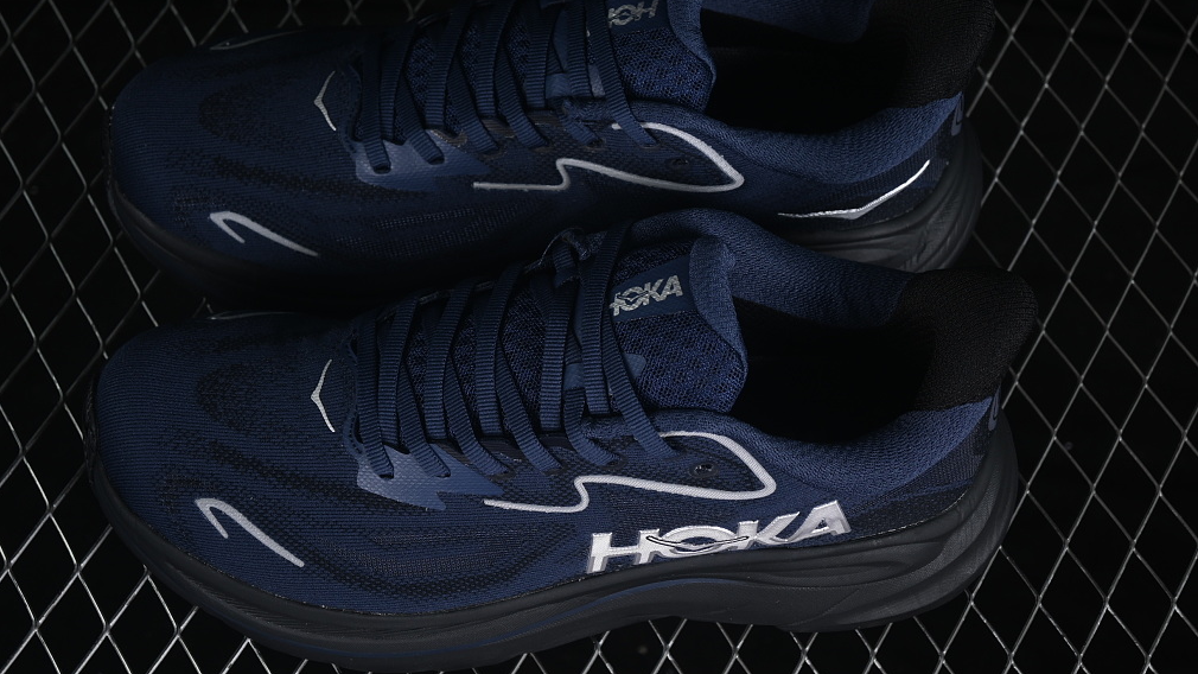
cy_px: 336
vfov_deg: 14.4
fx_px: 2668
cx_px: 560
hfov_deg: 25.3
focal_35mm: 84
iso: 160
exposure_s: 1/50
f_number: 6.3
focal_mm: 50
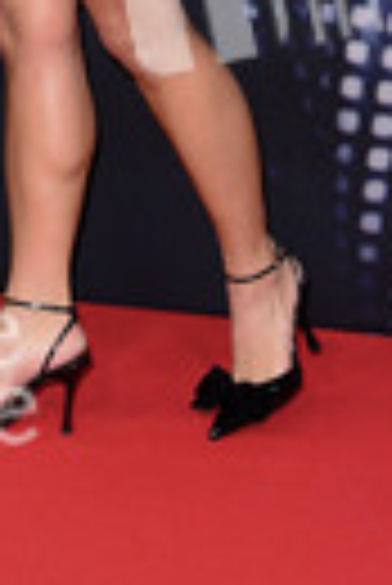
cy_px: -256
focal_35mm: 178
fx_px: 2899
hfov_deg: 7.7
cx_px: -63
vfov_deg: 11.1
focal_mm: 58
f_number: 6.3
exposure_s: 1/250
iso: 2000
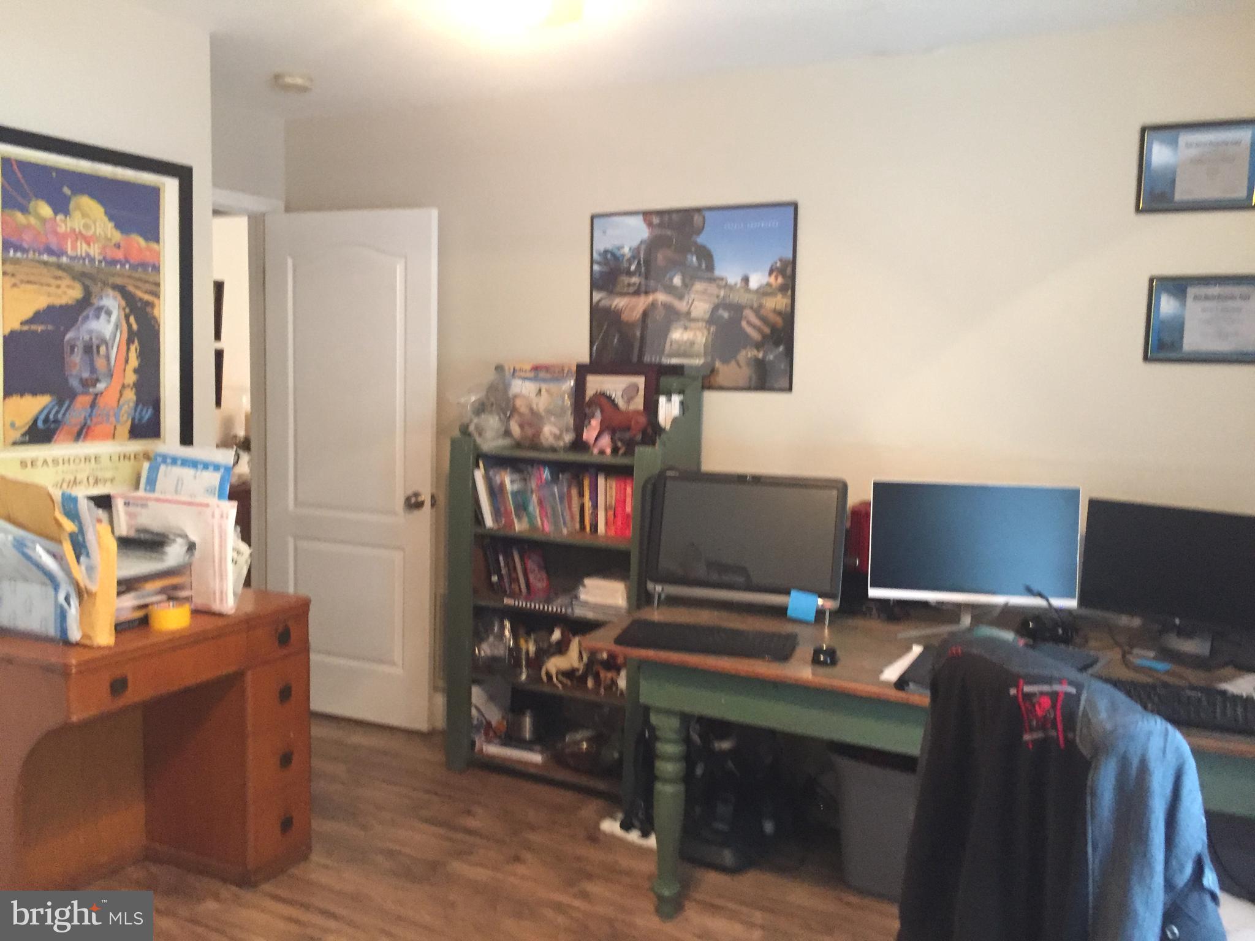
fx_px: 1051
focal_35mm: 29
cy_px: 470
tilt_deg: -5.1
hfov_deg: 61.7
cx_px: 628
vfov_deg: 48.2
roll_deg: -2.1
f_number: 2.2
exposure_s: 1/15
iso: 320
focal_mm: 4.15
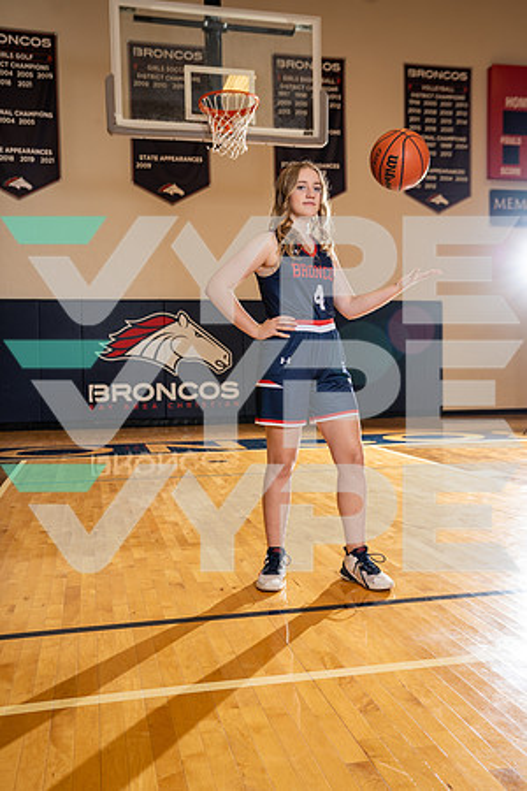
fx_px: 747
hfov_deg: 38.9
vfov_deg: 55.8
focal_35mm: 34
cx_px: 264
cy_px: 396
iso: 400
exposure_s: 1/250
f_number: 4.5
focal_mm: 34
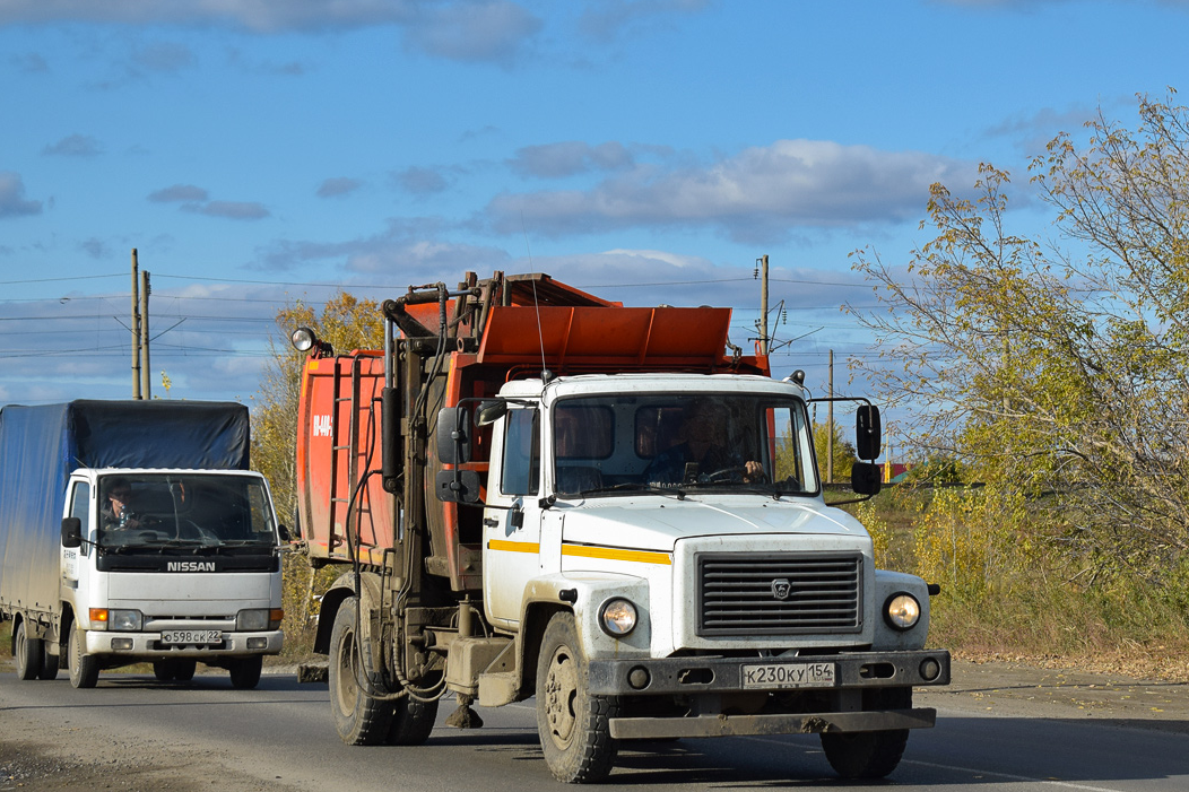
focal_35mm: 89
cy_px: 427
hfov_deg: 22.9
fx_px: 2939
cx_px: 656
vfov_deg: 15.4
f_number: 5.6
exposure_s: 1/1250
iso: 200
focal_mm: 52
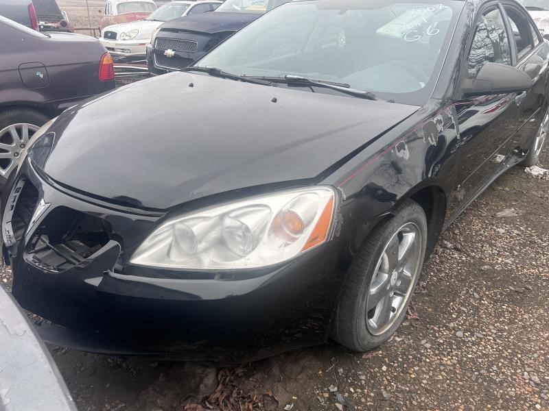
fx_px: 412
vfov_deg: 53.1
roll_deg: +0.4
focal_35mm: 26
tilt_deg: -24.2
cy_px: 206
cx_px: 274
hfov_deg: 67.3
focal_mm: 5.7
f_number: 1.5
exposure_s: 1/461
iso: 50
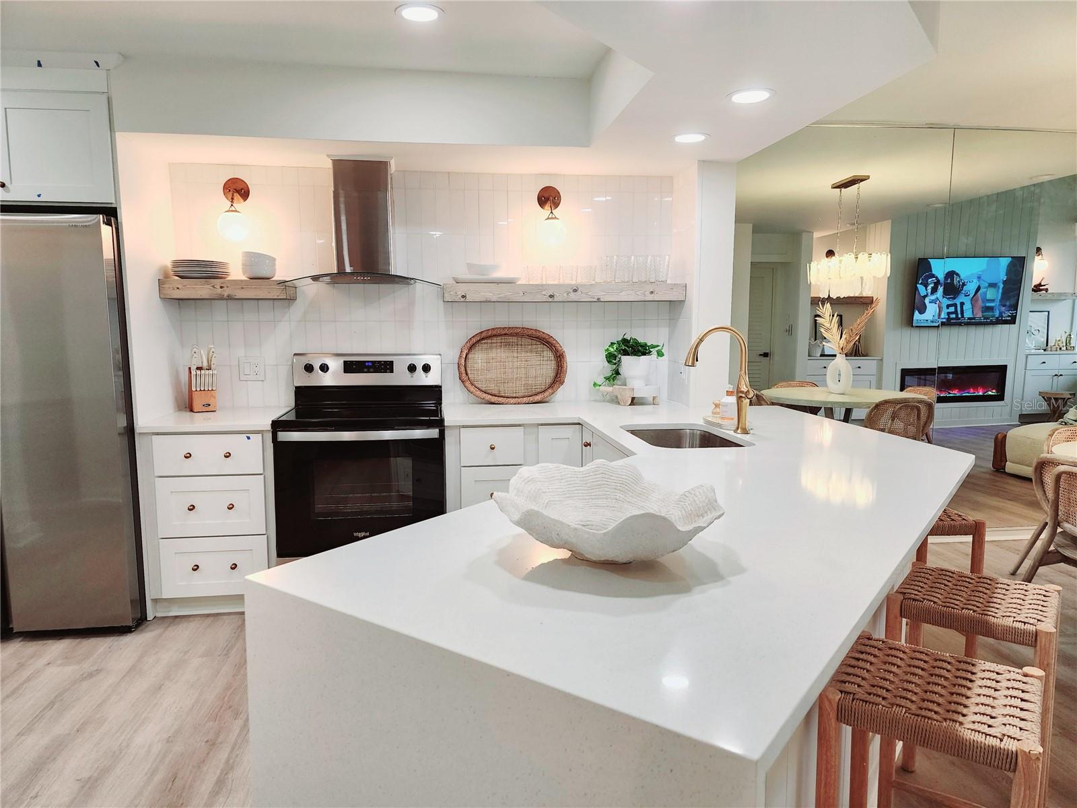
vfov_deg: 58.9
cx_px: 538
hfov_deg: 73.9
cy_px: 404
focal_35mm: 23
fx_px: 716
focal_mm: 6.4
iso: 100
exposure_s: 1/120
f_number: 1.8
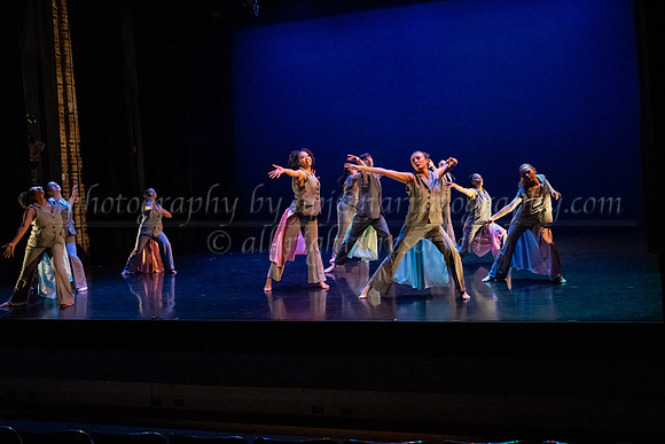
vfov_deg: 33.1
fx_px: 747
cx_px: 384
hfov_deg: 47.8
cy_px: 203
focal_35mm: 40
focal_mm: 35
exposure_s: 1/400
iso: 6400
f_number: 4
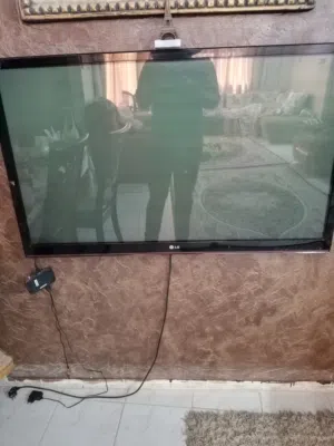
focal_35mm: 23
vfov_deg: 73.9
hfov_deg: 58.9
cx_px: 167
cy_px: 223
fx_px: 296
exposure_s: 1/24
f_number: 1.6
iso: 3200
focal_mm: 4.09
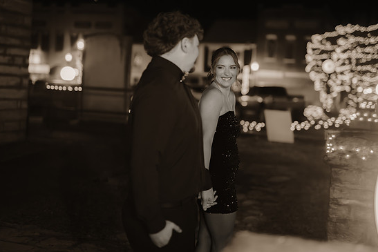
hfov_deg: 37.5
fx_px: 557
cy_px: 123
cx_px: 196
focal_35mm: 53
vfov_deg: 25.5
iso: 2500
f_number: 1.4
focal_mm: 50
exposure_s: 1/250
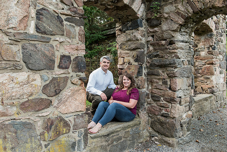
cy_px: 76
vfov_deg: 41.1
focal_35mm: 32
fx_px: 202
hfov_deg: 58.7
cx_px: 114
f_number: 4.5
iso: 1600
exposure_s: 1/100
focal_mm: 32
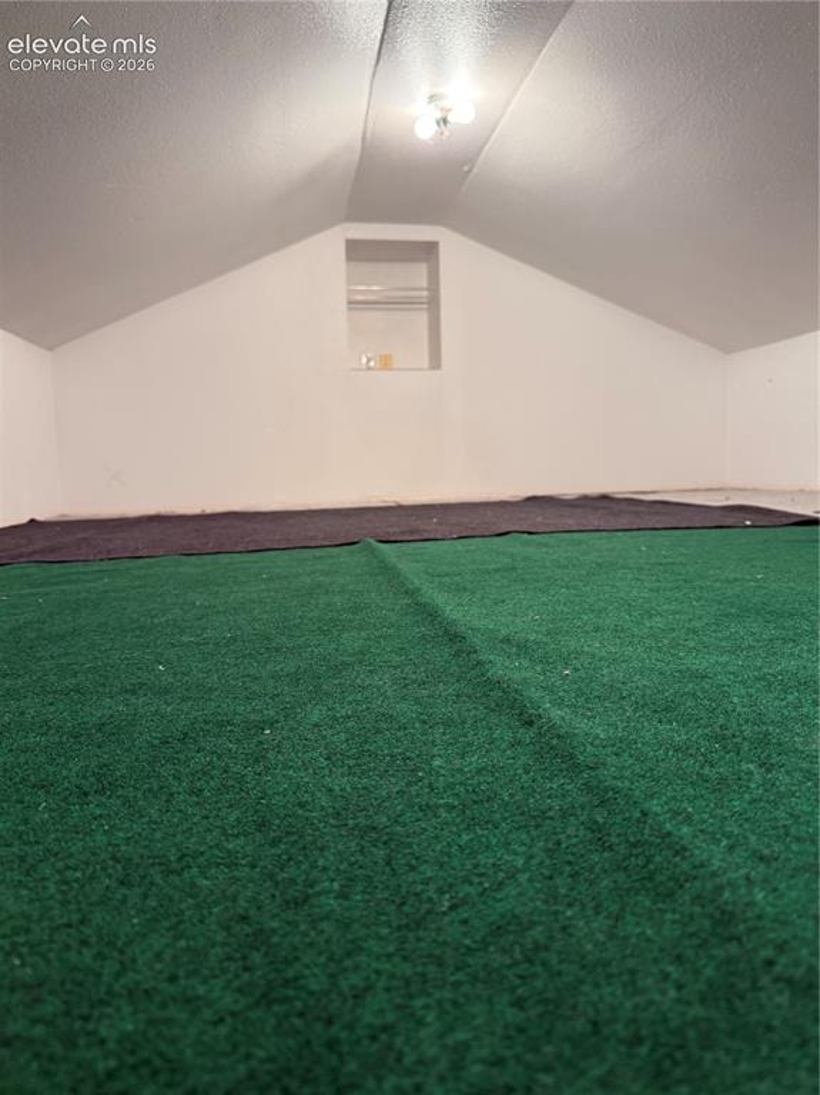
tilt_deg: -5.3
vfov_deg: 71.6
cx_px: 410
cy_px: 548
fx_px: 759
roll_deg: +1.6
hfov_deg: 56.8
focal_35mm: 24
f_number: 1.78
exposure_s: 1/60
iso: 160
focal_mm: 6.76
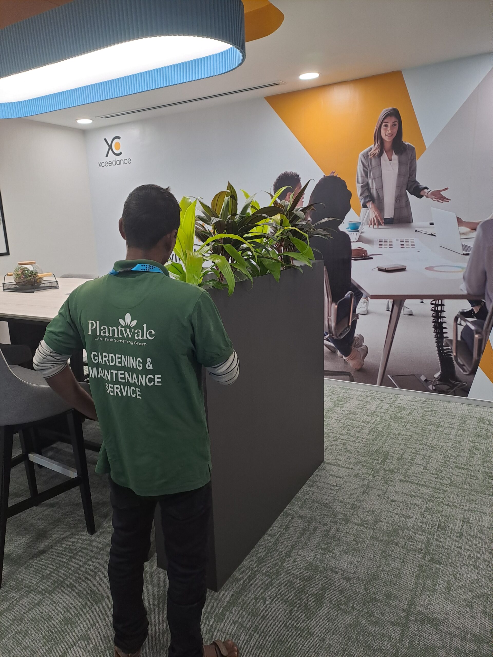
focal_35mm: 25
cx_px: 246
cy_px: 328
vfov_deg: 69.4
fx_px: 475
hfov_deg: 54.9
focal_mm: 4.65
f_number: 1.8
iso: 64
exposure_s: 1/50
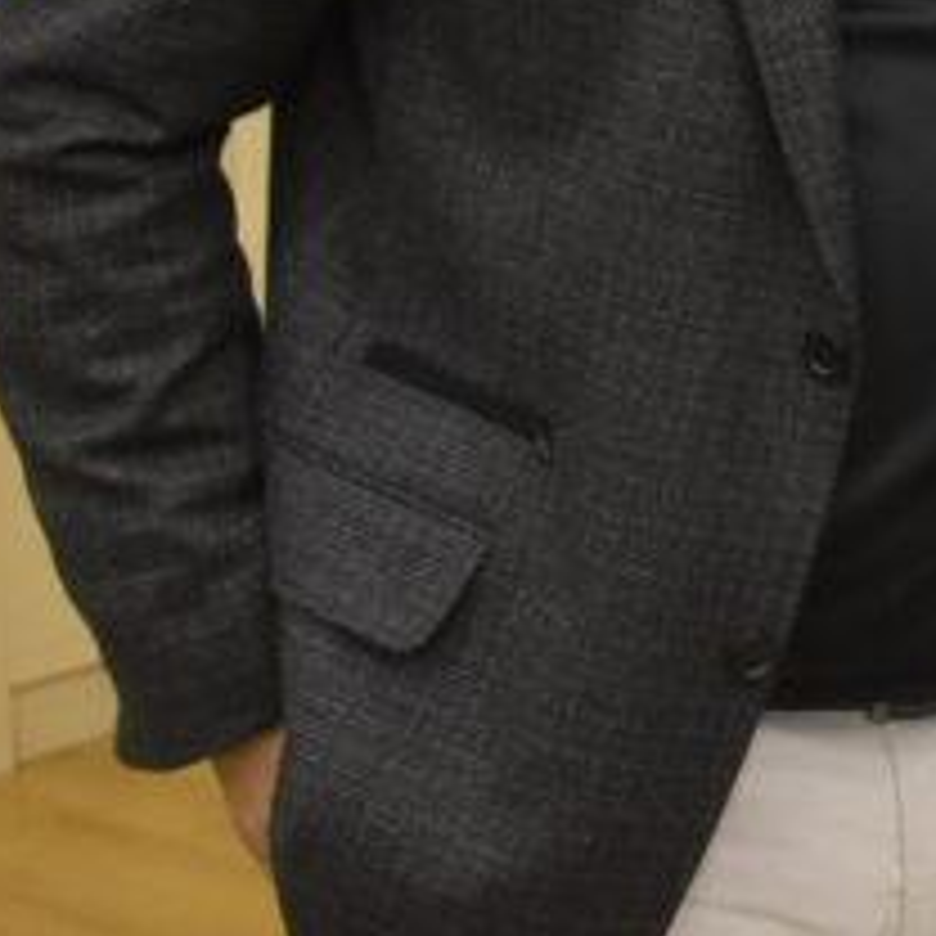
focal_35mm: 113
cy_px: -108
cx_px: 1845
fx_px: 3457
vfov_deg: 15.0
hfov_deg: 13.4
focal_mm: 18
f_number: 4
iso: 1600
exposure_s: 1/60
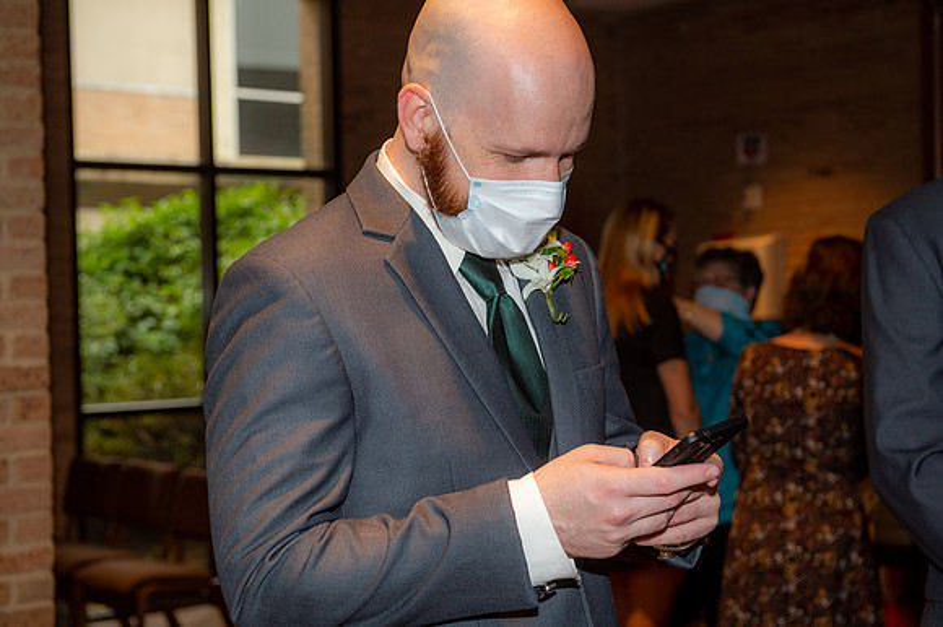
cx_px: 472
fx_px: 1623
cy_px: 314
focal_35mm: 62
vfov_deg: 21.9
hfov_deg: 32.4
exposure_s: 1/160
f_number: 5.6
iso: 1250
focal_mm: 62
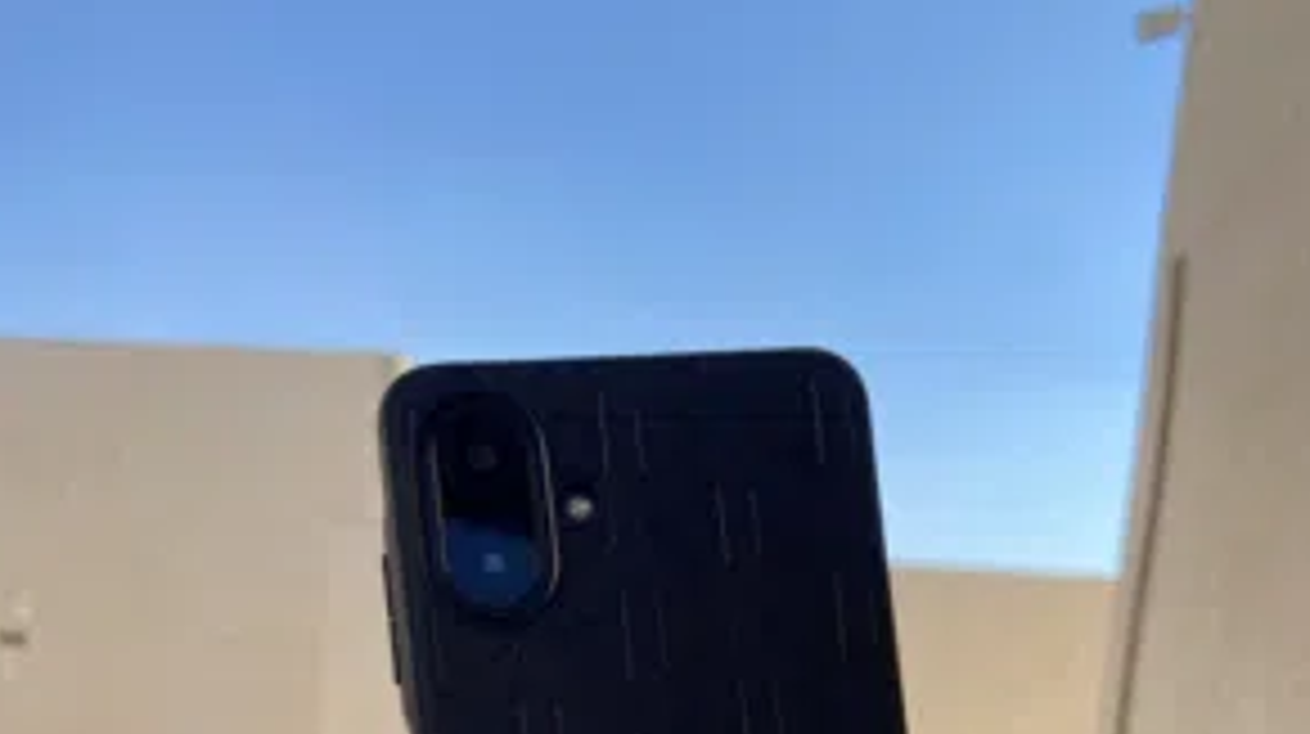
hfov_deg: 51.7
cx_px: 662
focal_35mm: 39
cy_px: 896
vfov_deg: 26.7
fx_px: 1353
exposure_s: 1/1608
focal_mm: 4.25
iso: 32
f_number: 1.8
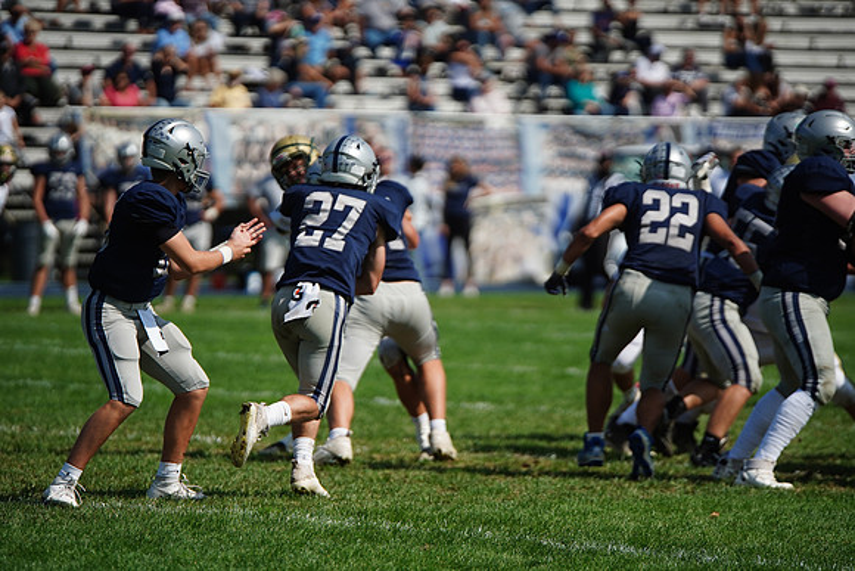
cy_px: 286
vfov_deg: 5.3
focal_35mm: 261
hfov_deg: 7.9
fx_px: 6200
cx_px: 428
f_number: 2.8
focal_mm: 261
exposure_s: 1/8000
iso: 400
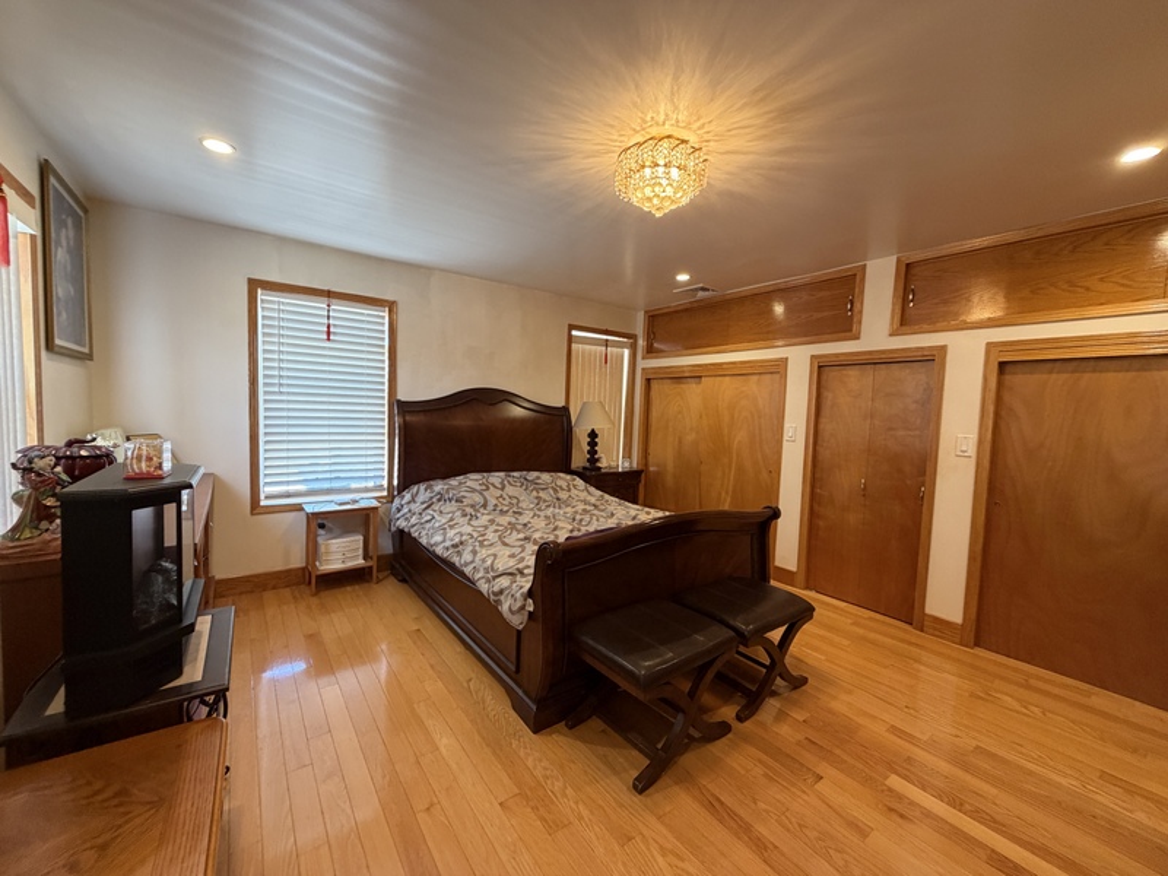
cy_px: 438
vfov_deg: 85.7
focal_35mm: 14
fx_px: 472
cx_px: 584
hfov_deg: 102.1
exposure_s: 1/60
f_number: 2.2
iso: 250
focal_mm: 2.22
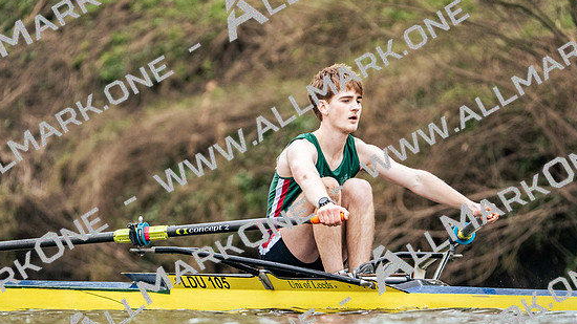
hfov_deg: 4.5
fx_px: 7265
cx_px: 283
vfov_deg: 2.6
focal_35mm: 475
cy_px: 196
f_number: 6.3
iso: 5000
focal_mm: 430
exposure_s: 1/1600
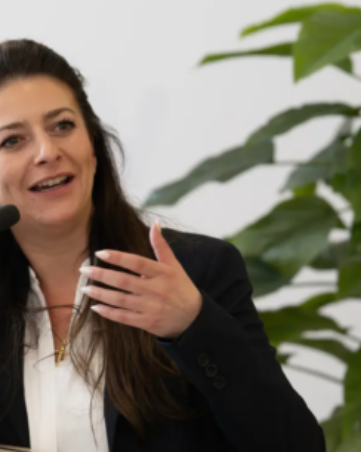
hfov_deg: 5.6
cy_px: 250
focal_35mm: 275
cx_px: -90
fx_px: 3673
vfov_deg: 7.0
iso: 1600
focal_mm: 85
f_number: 2.8
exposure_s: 1/250
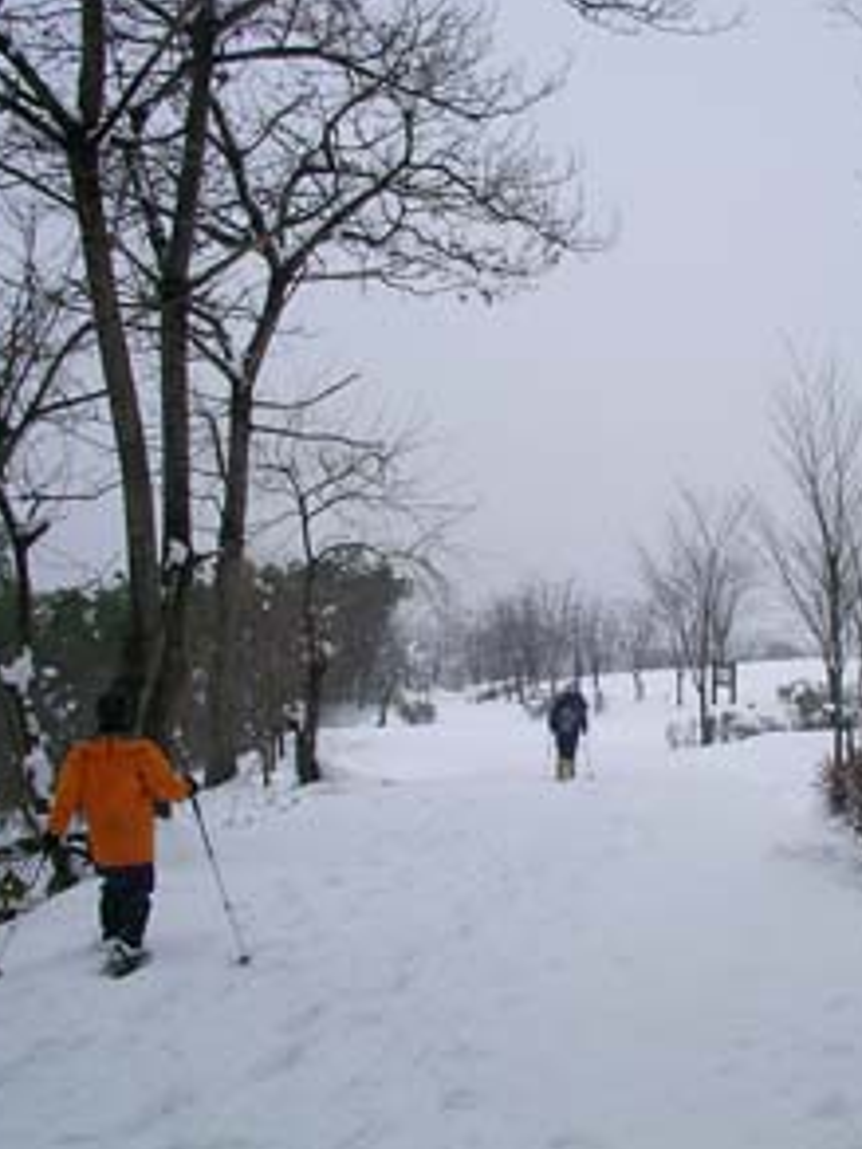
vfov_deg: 36.8
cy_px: 571
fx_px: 1727
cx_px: 665
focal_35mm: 52
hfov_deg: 27.6
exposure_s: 1/203
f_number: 7
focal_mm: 6
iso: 50
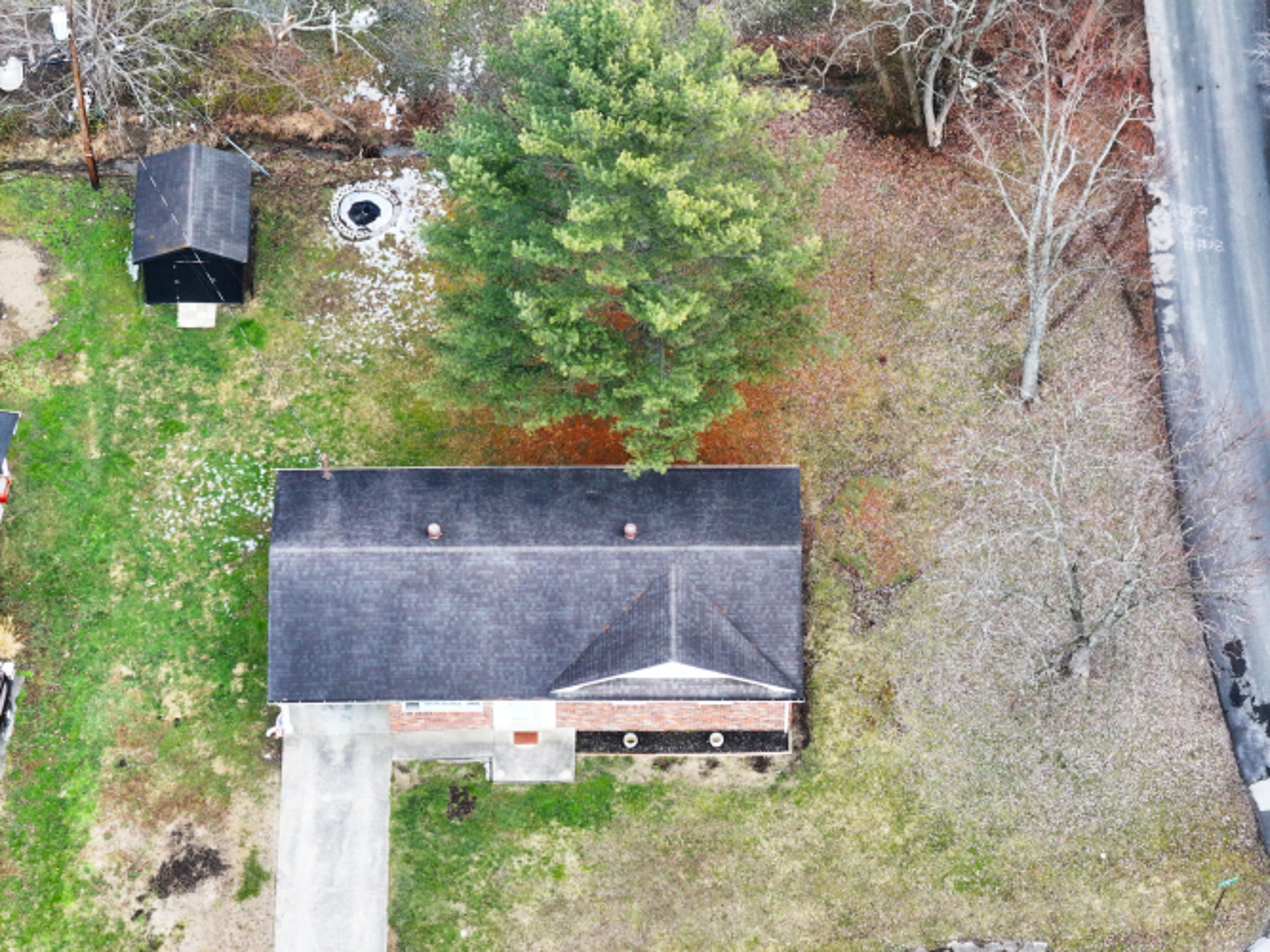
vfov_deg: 8.9
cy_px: 476
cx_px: 635
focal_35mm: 166
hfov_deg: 11.9
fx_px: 6089
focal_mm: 30.71
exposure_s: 1/120
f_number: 3.4
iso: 100
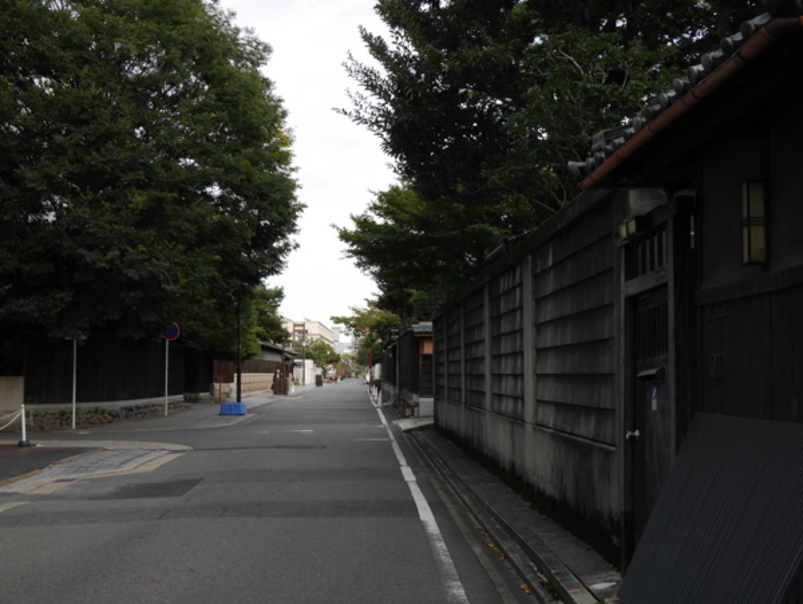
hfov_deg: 41.2
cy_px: 302
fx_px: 1068
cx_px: 402
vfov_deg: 31.6
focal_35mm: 46
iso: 200
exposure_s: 1/125
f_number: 6.3
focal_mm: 23
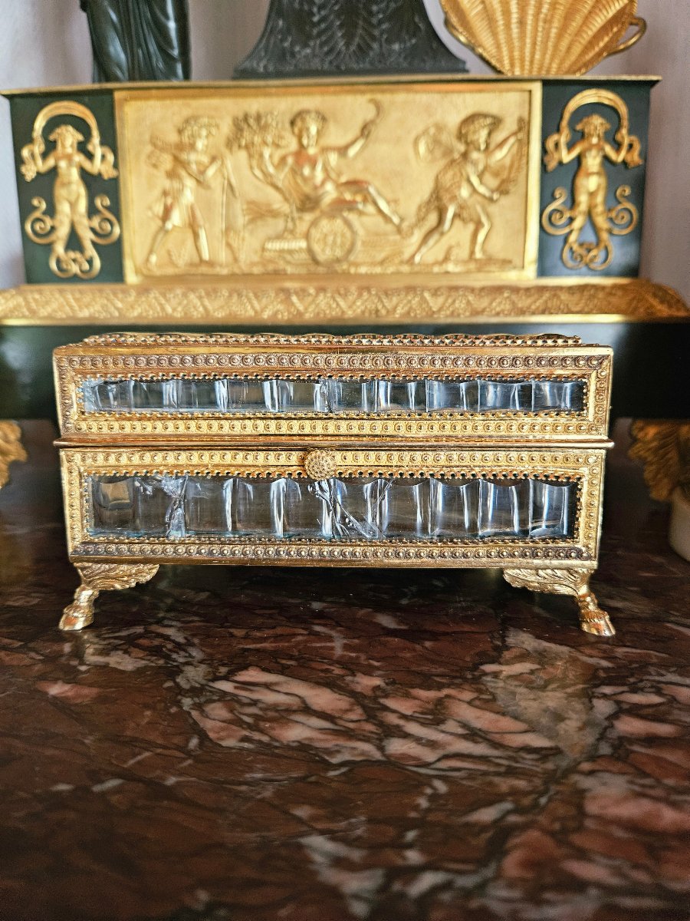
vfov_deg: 73.9
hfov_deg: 58.9
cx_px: 345
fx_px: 611
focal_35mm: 23
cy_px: 460
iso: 640
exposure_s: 1/100
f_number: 1.8
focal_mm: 5.4
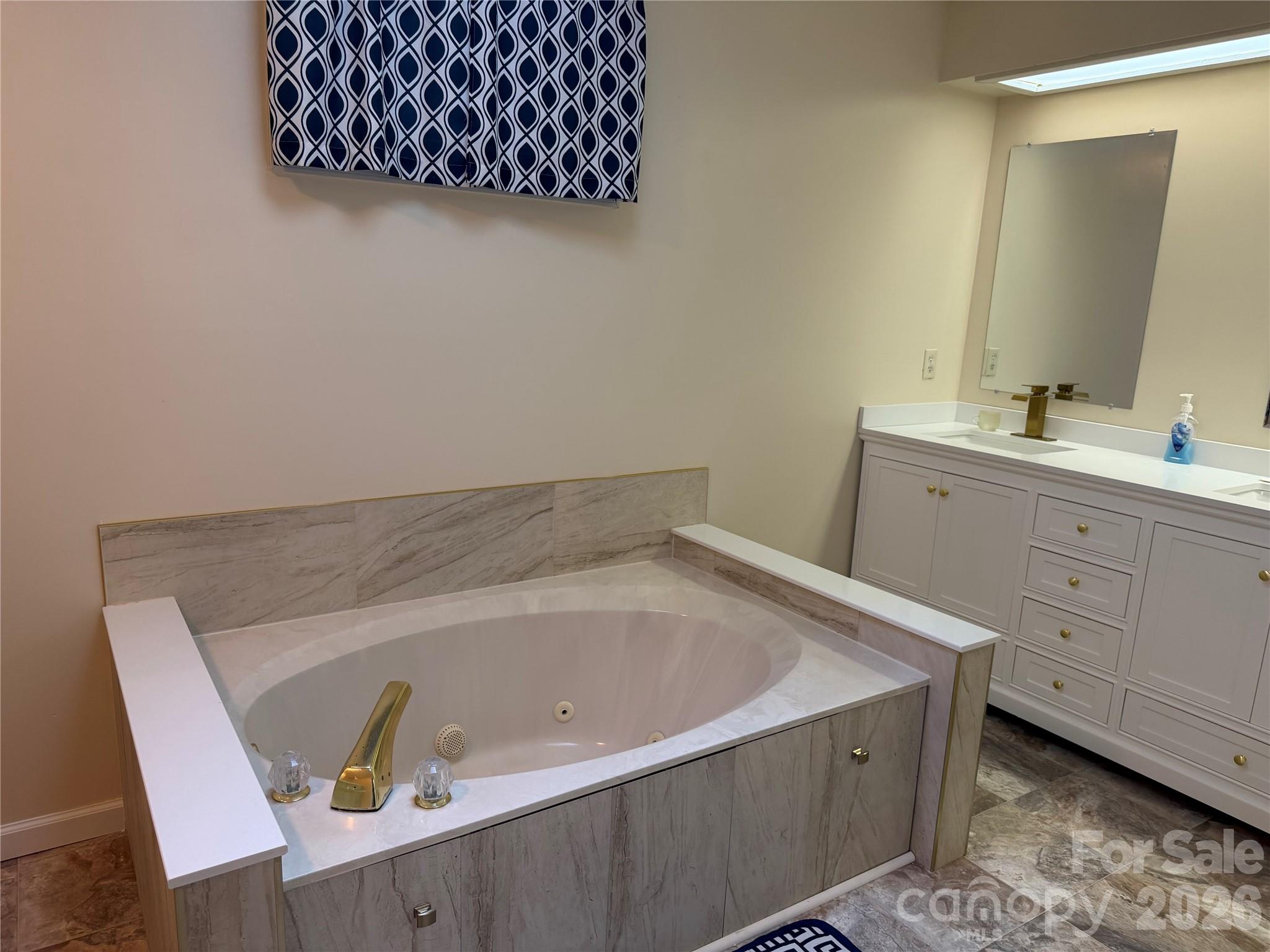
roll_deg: -1.6
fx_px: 881
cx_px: 635
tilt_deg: -12.4
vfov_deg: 56.8
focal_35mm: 24
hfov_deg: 71.6
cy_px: 476
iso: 160
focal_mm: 6.76
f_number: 1.78
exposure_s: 1/60
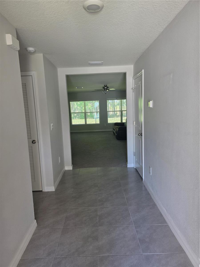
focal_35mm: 23
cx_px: 100
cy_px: 134
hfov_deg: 58.9
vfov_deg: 73.9
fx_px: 177
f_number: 1.7
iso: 200
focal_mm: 6.3
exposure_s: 1/120
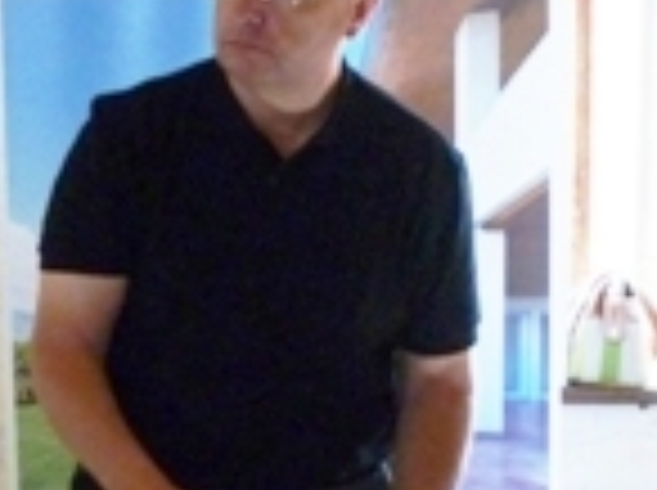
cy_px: 373
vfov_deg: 12.3
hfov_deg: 16.2
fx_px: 2274
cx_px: 27
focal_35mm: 120
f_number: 3.7
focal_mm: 6.9
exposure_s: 1/60
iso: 500
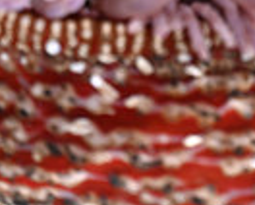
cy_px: -138
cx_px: 282
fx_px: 3265
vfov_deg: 3.6
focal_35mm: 432
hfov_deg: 4.5
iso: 500
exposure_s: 1/125
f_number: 3.2
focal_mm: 105
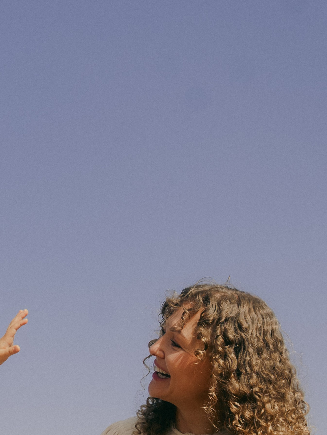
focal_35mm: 66
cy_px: 476
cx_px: 1
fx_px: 831
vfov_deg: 27.0
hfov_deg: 21.5
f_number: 5
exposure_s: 1/640
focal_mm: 20
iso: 80
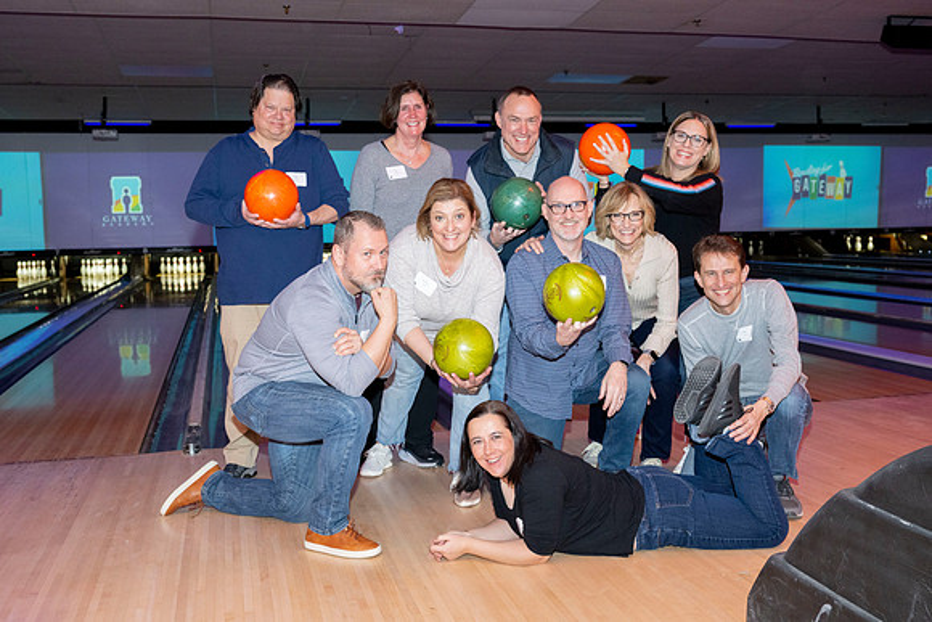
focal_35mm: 37
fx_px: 958
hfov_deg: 51.9
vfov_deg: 36.0
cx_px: 466
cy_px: 311
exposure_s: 1/60
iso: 1600
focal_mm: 37
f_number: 5.6
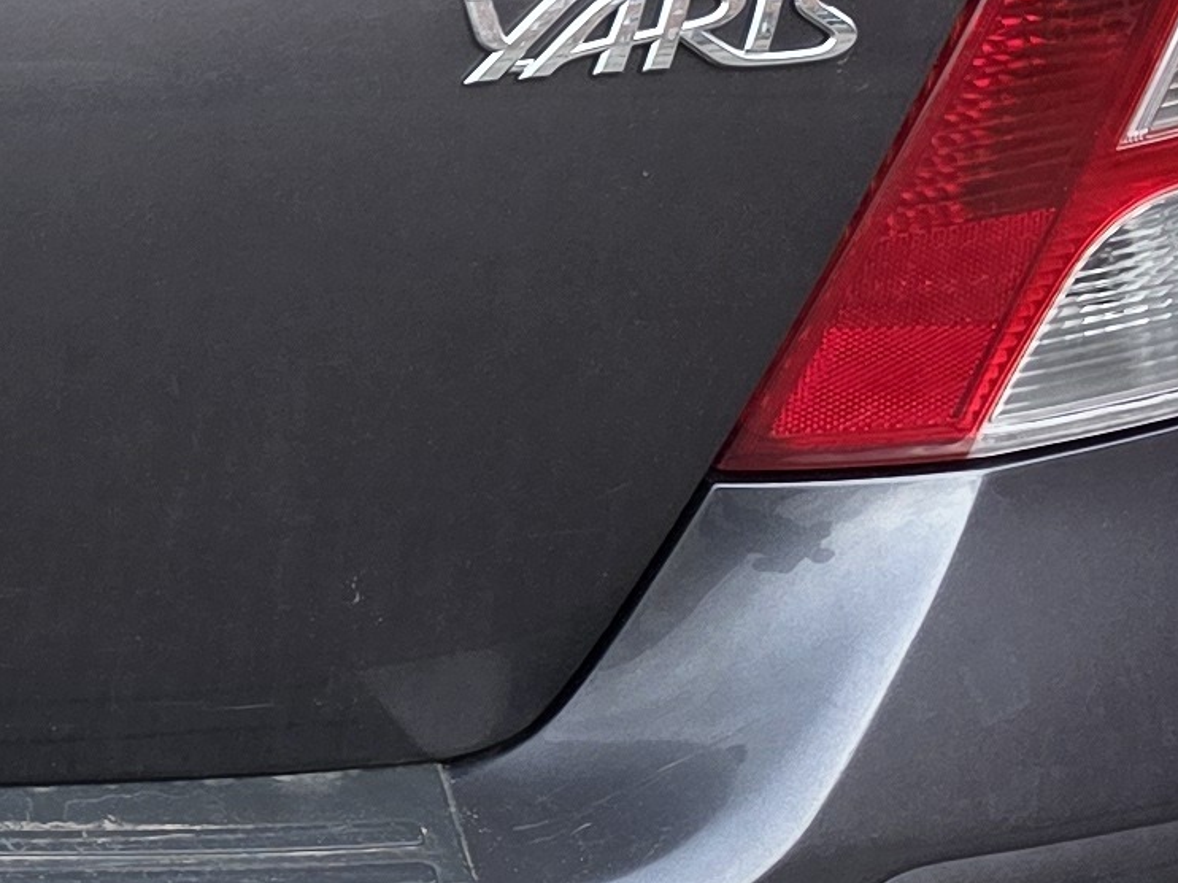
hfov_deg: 13.7
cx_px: -1145
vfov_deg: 11.9
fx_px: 4218
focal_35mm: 124
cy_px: 499
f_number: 1.7
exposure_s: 1/359
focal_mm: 6.3
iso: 50
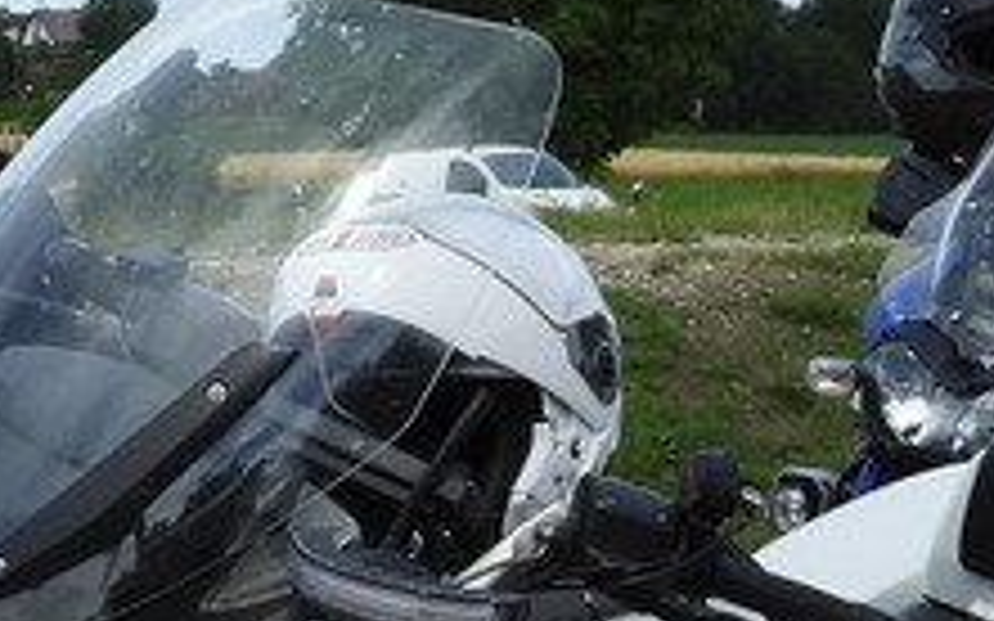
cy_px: 945
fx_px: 4360
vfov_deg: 8.0
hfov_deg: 13.0
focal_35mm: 161
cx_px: 432
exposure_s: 1/1250
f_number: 2.8
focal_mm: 5
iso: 100
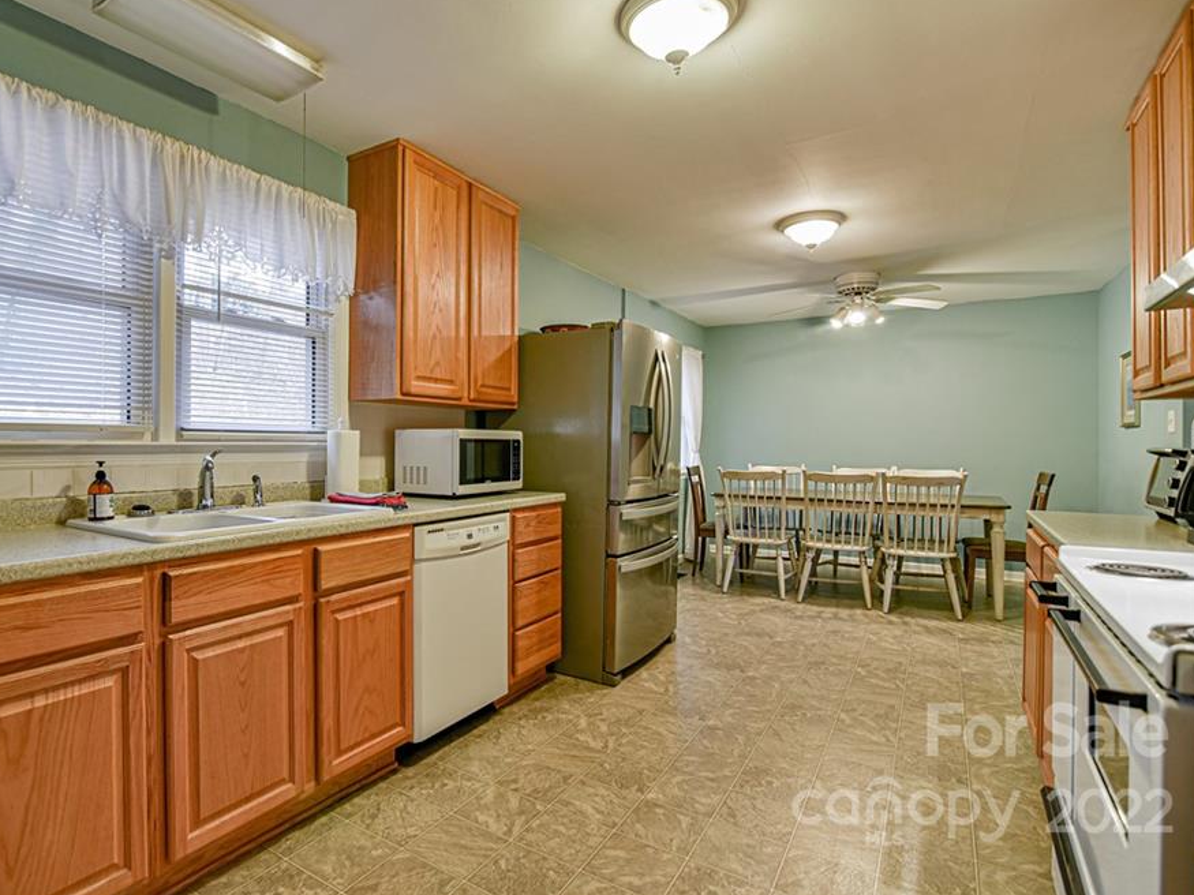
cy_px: 435
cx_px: 502
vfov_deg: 71.6
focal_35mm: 18
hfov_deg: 87.1
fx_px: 621
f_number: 3.5
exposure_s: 1/50
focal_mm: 16
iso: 800
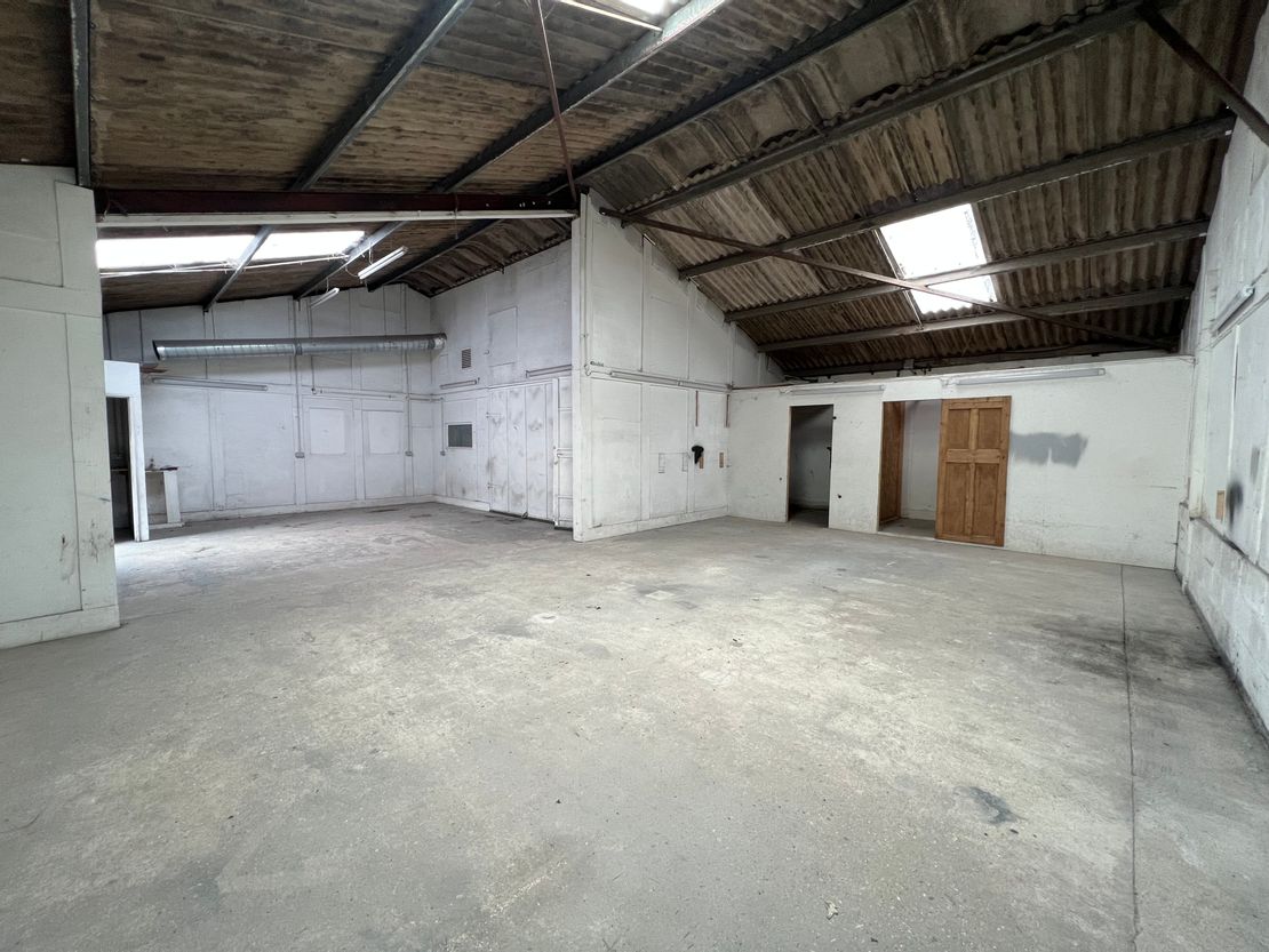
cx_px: 634
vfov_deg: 89.9
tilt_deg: -5.0
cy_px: 476
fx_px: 477
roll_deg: -0.5
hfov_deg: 106.2
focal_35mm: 13
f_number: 1.8
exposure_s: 1/99
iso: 100
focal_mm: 1.57
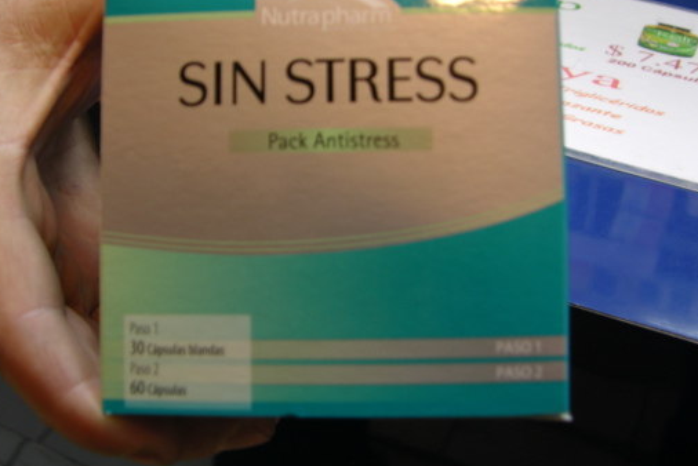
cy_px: 189
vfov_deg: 29.2
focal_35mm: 46
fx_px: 892
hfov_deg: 42.7
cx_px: 332
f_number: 2.8
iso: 50
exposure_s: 1/5.9
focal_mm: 8.9
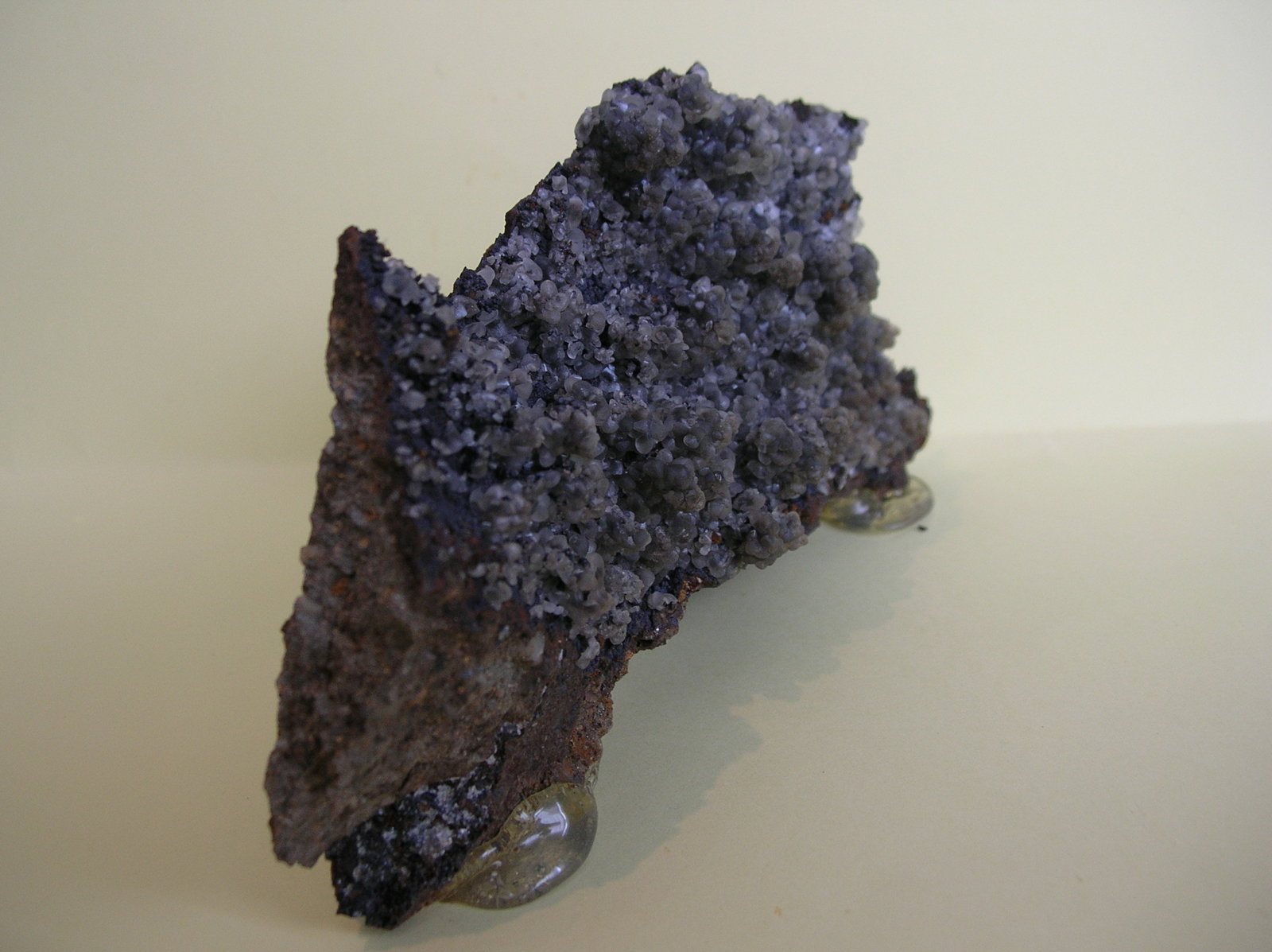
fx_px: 1322
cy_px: 476
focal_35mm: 36
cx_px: 636
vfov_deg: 39.6
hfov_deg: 51.4
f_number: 2.7
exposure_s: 1/16.7
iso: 50
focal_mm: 6
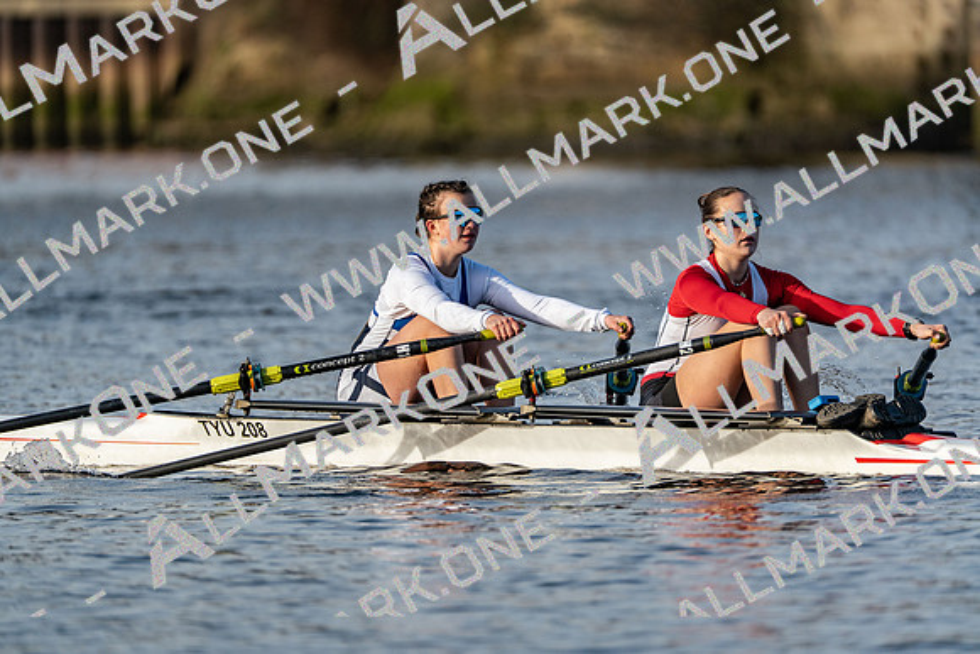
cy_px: 327
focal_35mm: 600
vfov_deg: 2.3
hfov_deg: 3.4
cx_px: 490
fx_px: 16336
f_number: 6.3
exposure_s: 1/2000
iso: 640
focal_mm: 600
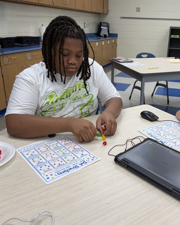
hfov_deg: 43.7
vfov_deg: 54.2
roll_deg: -1.8
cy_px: 110
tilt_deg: -21.0
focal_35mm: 33
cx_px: 124
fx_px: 220
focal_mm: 6.76
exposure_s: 1/120
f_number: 1.78
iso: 100
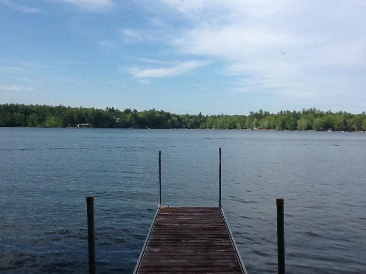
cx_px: 183
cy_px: 137
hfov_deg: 42.9
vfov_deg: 32.9
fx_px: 465
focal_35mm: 44
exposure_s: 1/1912
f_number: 2.4
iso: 40
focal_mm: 2.03
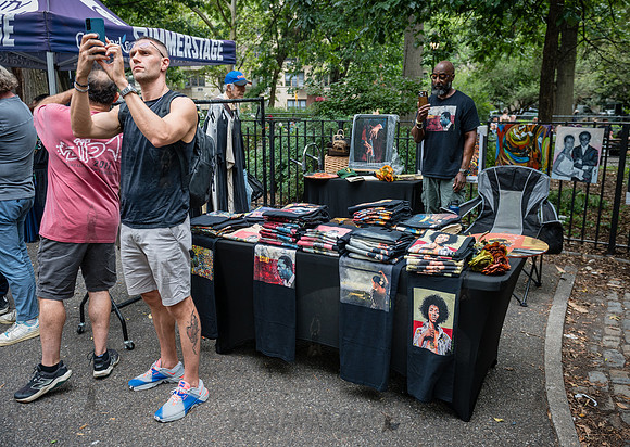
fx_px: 553
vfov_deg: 44.1
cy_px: 223
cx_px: 319
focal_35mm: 31
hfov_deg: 59.3
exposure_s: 1/160
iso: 500
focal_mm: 27
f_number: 4
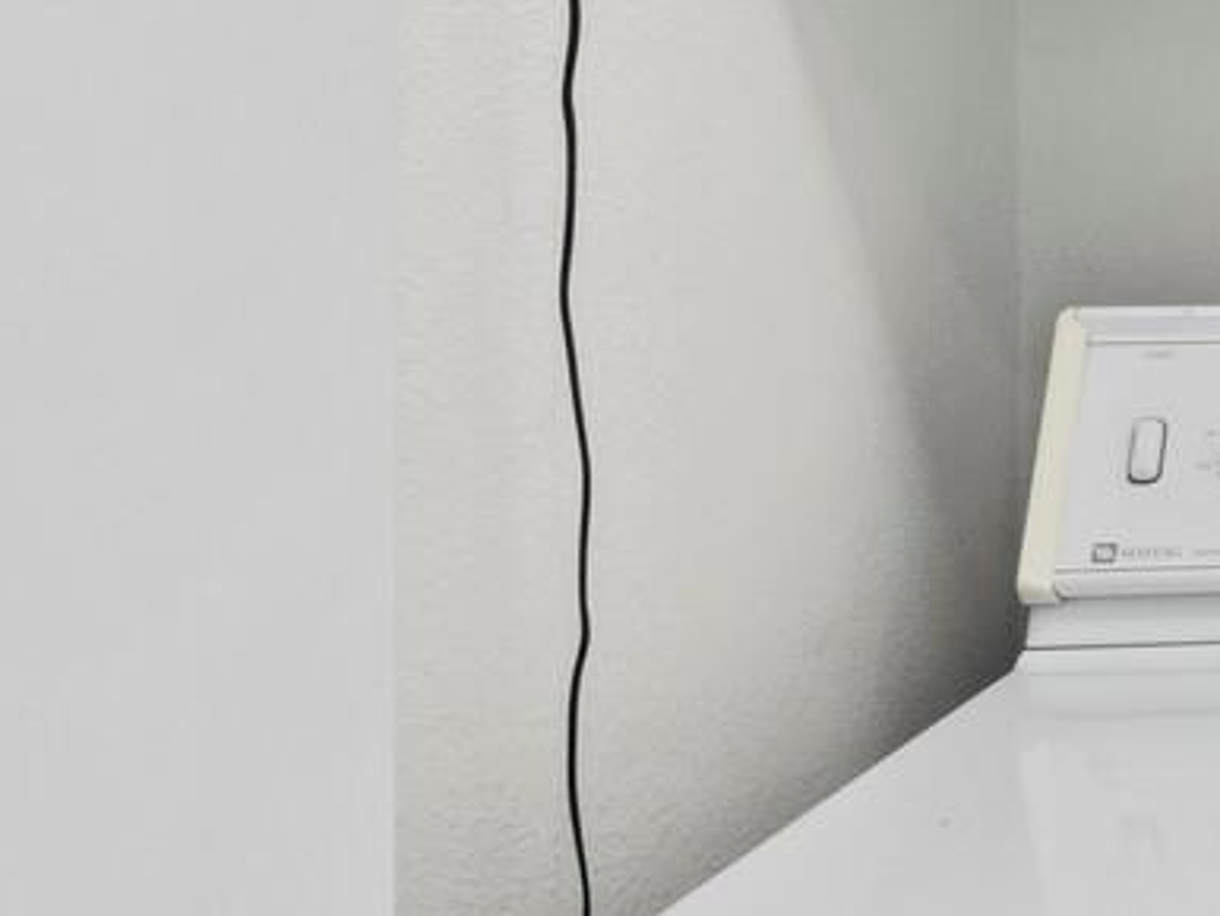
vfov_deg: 24.6
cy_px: 120
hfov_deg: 22.6
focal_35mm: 58
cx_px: 2089
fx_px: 2045
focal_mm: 7
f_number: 11
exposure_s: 1/10
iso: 400
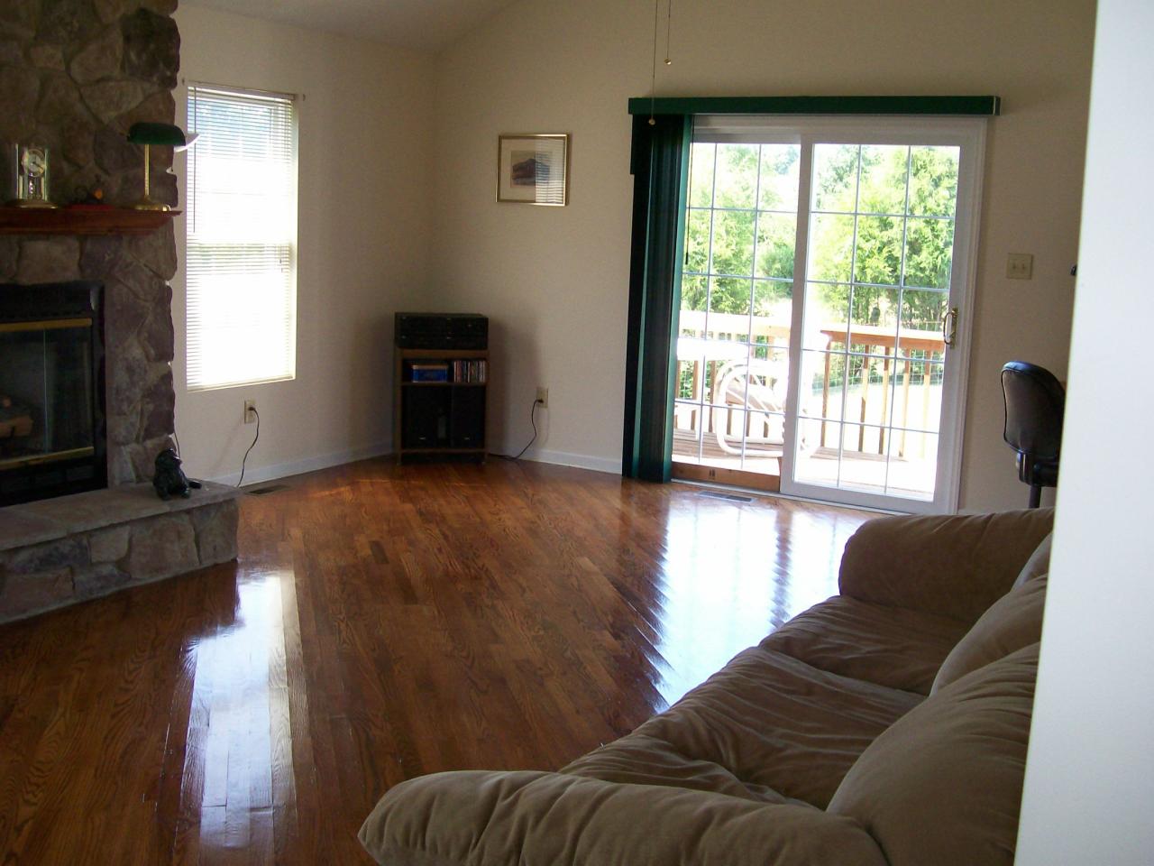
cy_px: 433
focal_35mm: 36
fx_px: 1200
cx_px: 577
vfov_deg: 39.7
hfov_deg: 51.4
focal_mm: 6
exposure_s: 1/98.2
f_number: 2.7
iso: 140
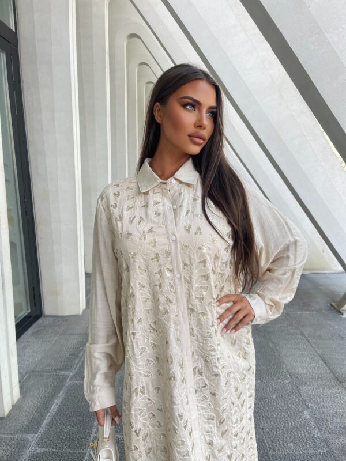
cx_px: 173
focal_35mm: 25
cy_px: 230
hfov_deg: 54.9
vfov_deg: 69.4
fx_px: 333
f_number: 1.6
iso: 40
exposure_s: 1/121
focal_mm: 5.1
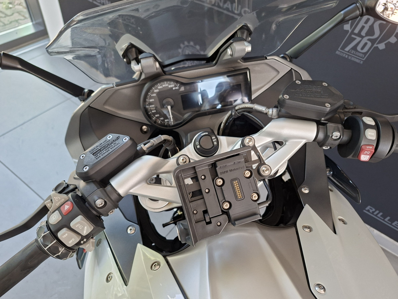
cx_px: 199
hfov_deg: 73.9
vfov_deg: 58.9
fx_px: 264
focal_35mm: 23
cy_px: 150
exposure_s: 1/120
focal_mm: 5.54
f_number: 1.8
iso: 200
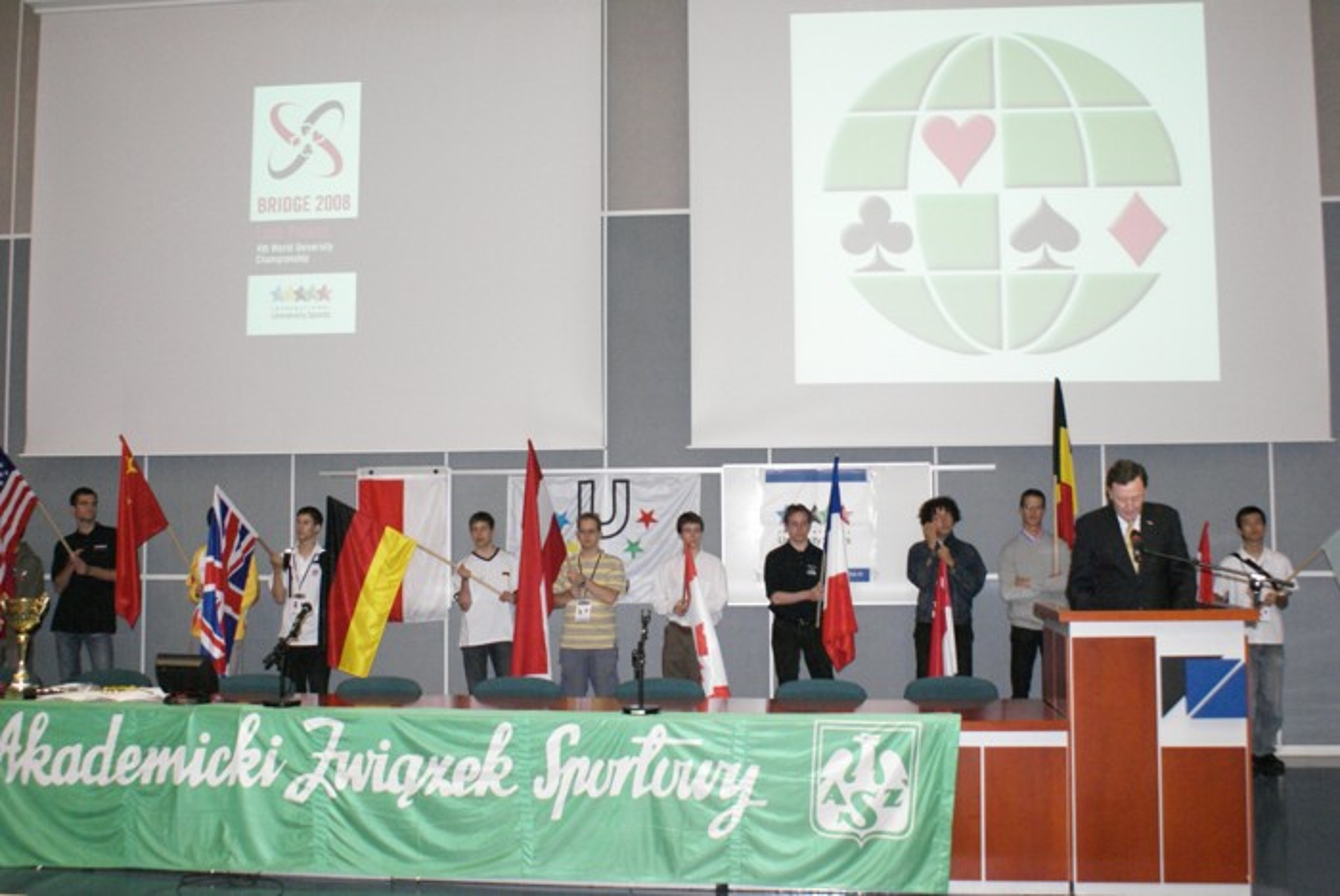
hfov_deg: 57.2
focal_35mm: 33
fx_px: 1229
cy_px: 448
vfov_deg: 40.0
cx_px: 670
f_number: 5.6
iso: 1600
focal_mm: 22
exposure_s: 1/30
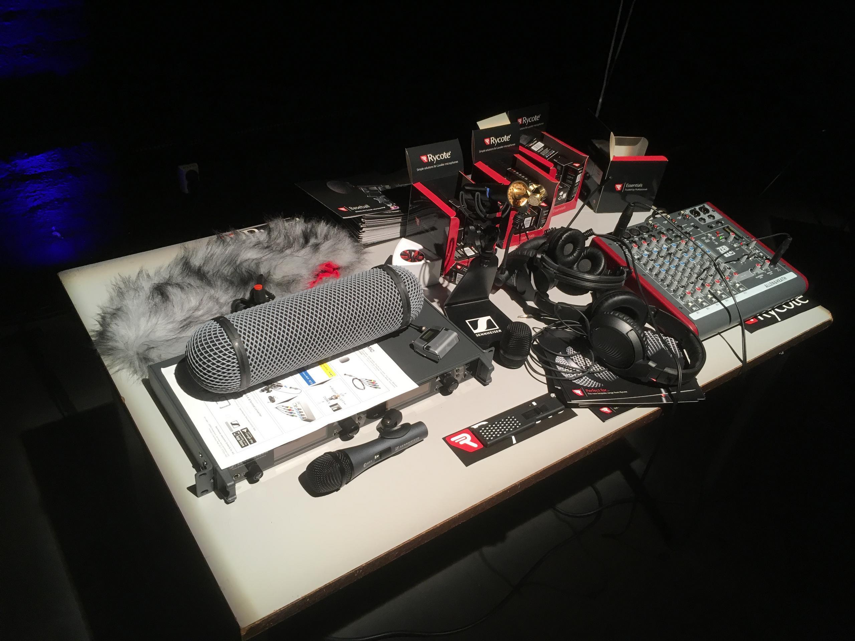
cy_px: 320
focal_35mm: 29
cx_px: 428
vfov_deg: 48.2
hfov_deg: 61.7
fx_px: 716
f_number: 2.2
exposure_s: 1/33
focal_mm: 4.15
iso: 50
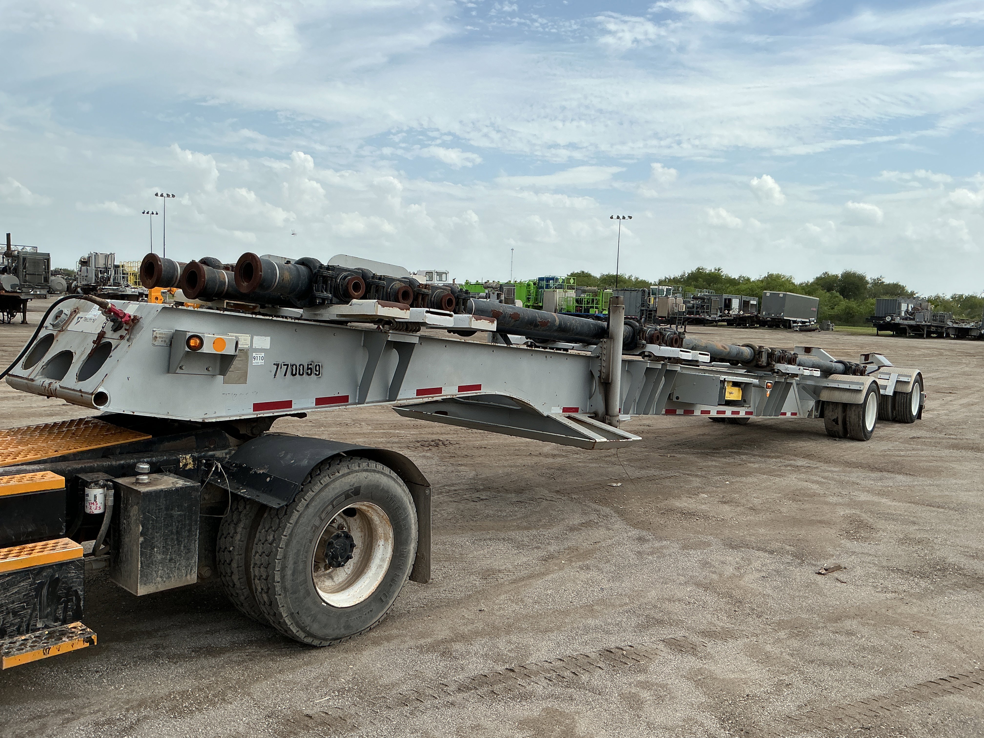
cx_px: 492
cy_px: 369
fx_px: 824
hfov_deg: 61.7
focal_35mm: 29
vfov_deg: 48.2
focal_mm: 3
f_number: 1.8
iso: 25
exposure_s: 1/2320
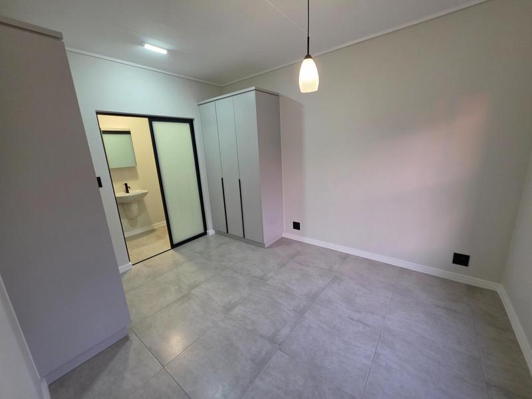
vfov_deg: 89.9
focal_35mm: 13
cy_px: 200
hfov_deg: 106.2
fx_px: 200
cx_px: 266
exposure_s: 1/100
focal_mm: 2.2
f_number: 1.9
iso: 250
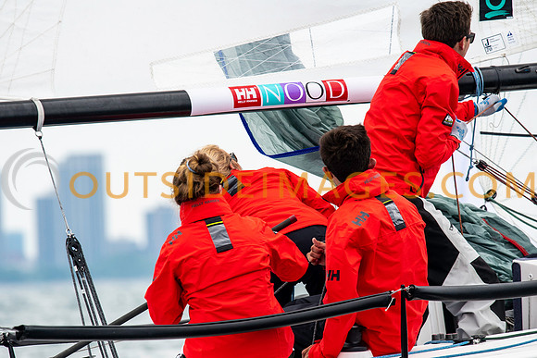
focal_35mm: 450
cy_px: 179
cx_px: 268
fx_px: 6719
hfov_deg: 4.6
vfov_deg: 3.1
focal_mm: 300
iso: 400
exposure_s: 1/1250
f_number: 5.6
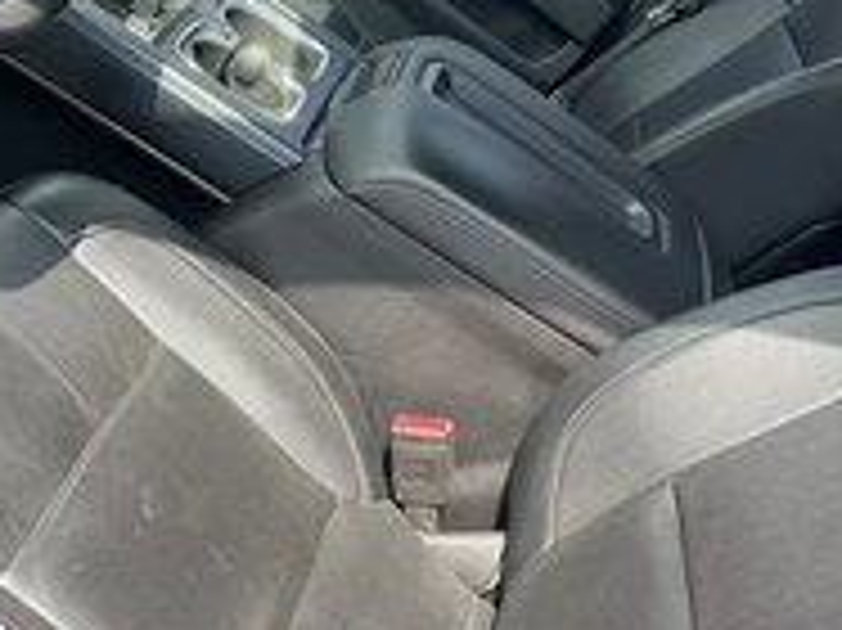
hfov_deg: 32.1
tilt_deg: -23.9
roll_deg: -40.3
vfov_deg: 24.4
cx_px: 527
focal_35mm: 60
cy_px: 351
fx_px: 1459
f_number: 1.8
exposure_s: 1/131
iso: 20
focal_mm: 3
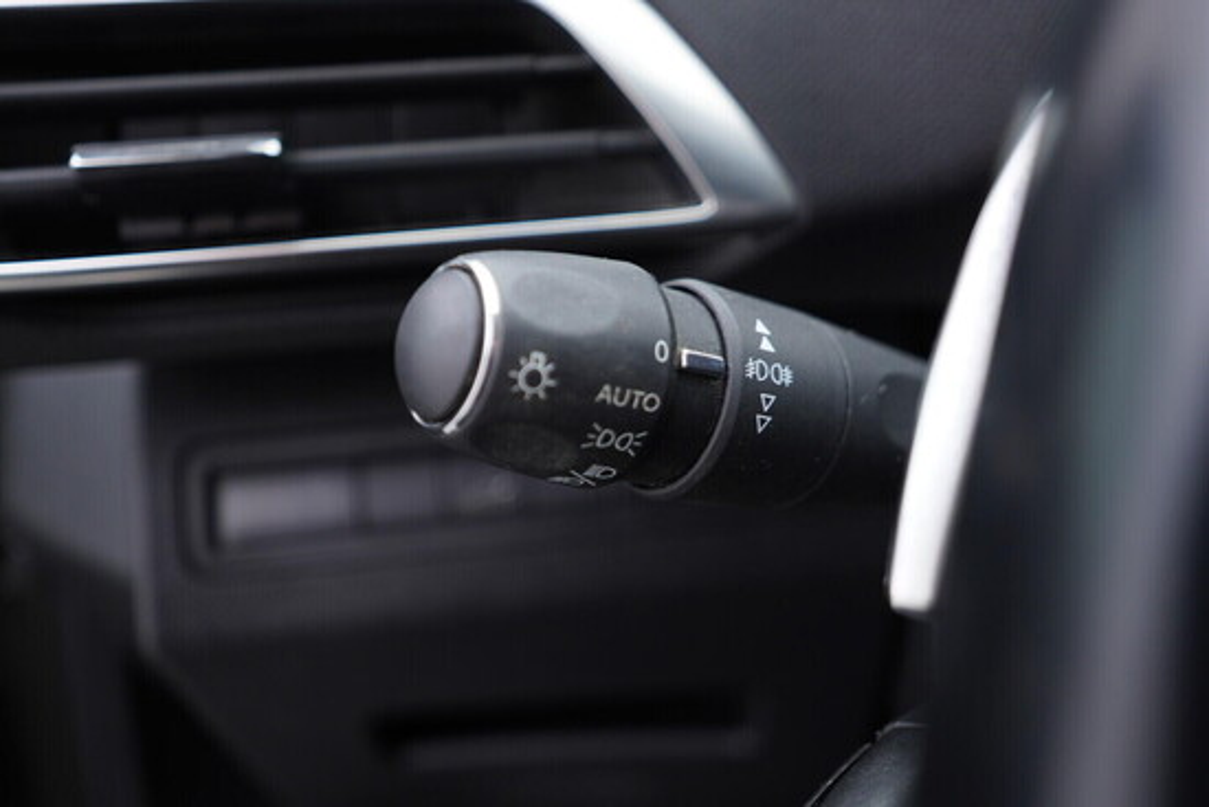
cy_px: 404
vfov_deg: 36.9
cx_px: 604
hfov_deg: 53.1
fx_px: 1209
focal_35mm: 36
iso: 160
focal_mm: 24
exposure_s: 1/40
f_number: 2.8
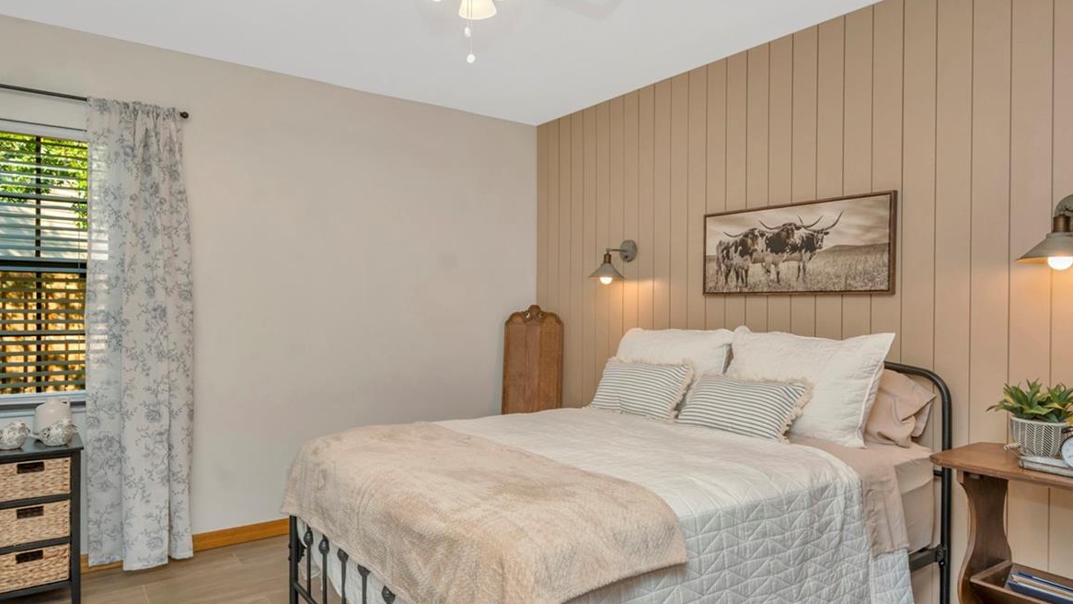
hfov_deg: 78.7
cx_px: 517
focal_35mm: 23
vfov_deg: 49.5
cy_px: 309
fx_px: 654
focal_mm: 16
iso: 160
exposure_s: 1/60
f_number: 6.7
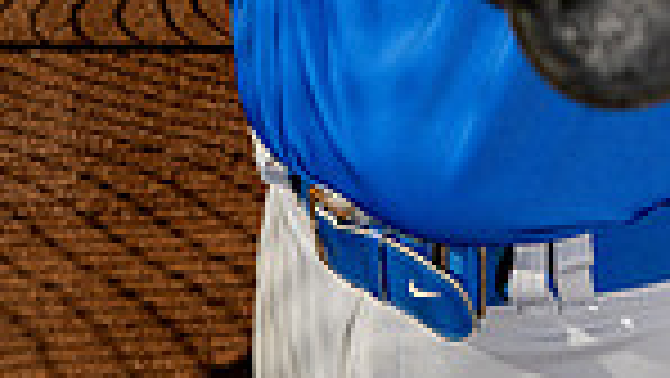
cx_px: 567
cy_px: -558
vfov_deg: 9.6
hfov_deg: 19.0
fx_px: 1973
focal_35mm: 111
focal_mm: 35
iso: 64
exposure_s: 1/250
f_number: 7.1
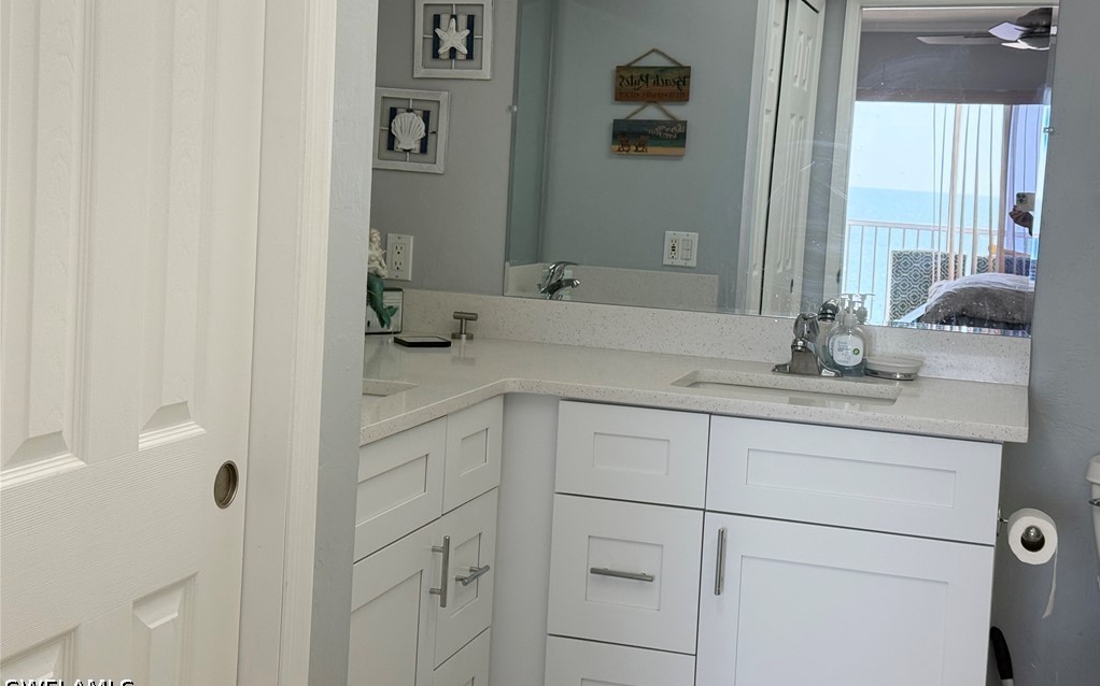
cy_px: 294
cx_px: 550
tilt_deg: -4.5
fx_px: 1528
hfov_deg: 39.6
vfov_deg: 25.3
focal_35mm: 51
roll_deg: -2.8
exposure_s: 1/120
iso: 100
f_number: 1.78
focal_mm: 6.76
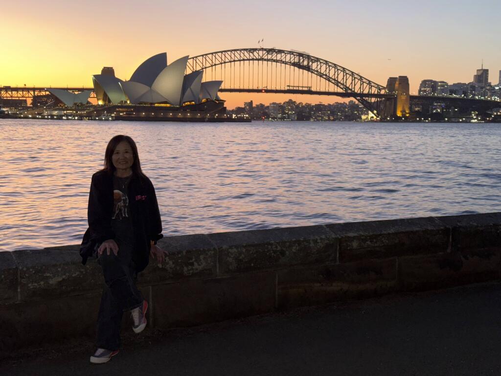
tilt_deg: -5.9
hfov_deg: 39.7
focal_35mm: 48
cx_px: 250
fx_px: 695
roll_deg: -1.0
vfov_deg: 30.3
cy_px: 188
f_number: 1.78
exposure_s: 1/14
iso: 125
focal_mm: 6.76
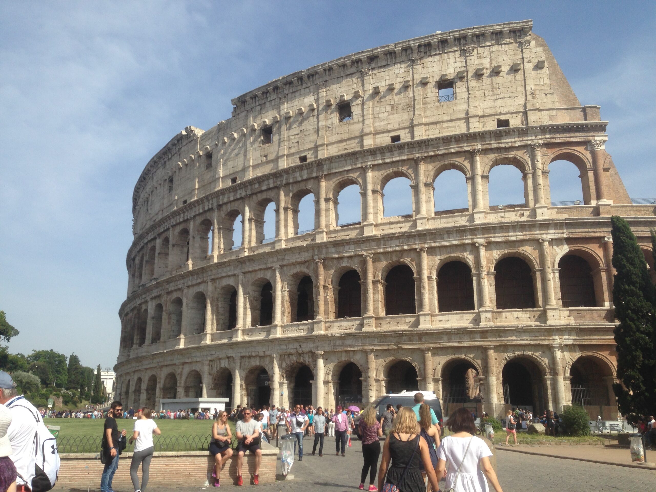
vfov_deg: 42.9
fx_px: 625
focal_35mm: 33
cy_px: 246
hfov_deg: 55.4
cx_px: 328
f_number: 2.4
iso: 50
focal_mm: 4.12
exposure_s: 1/1550
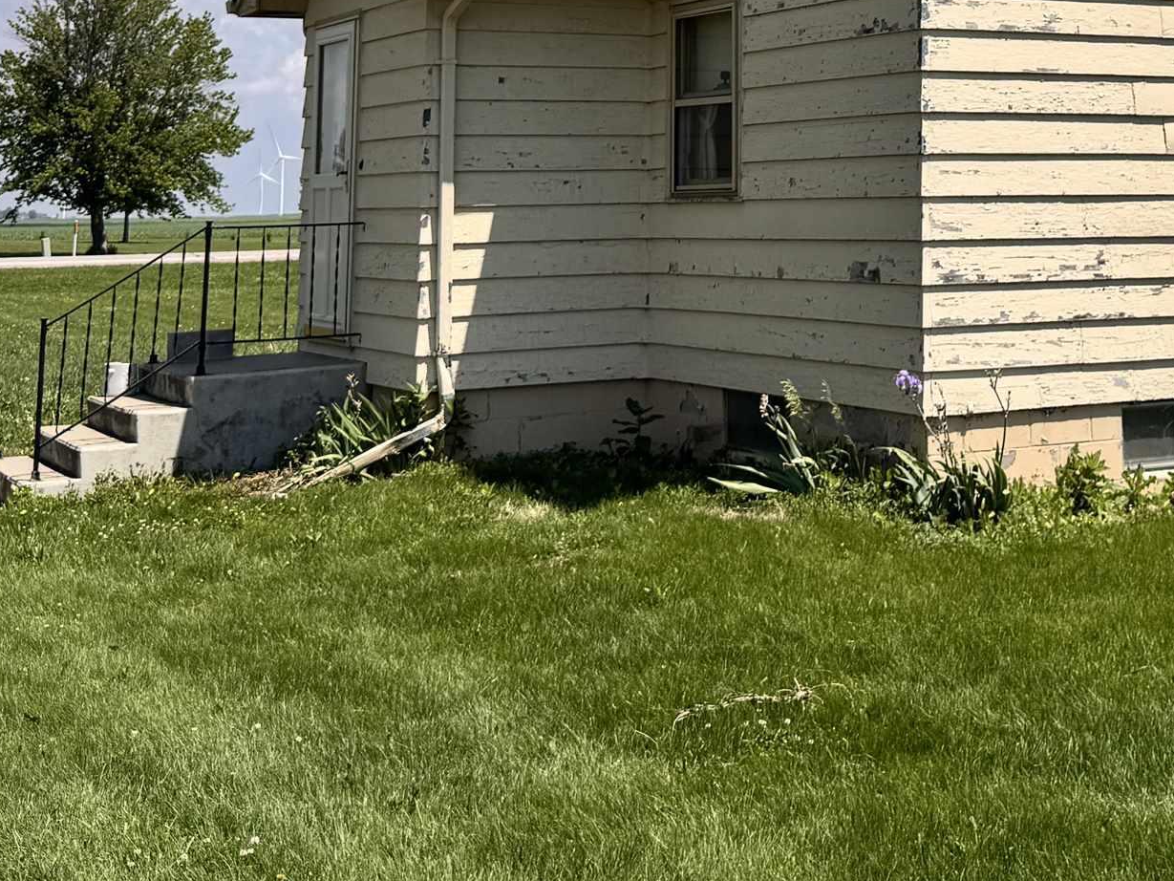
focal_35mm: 60
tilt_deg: +8.7
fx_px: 2035
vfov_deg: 23.1
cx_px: 905
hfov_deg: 31.5
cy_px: -74
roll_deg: +0.5
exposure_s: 1/7092
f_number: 1.78
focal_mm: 6.76
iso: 80
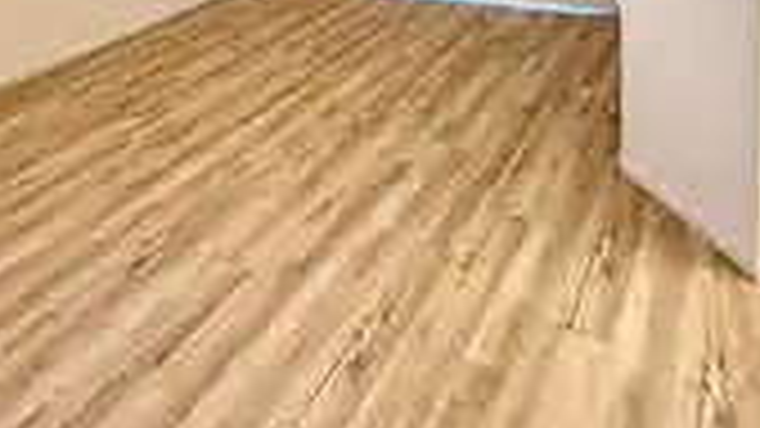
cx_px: 414
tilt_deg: -8.7
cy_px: -113
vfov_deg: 27.8
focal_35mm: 36
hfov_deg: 55.2
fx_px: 725
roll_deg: +2.8
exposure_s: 1/60
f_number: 2.2
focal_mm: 2.22
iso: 250
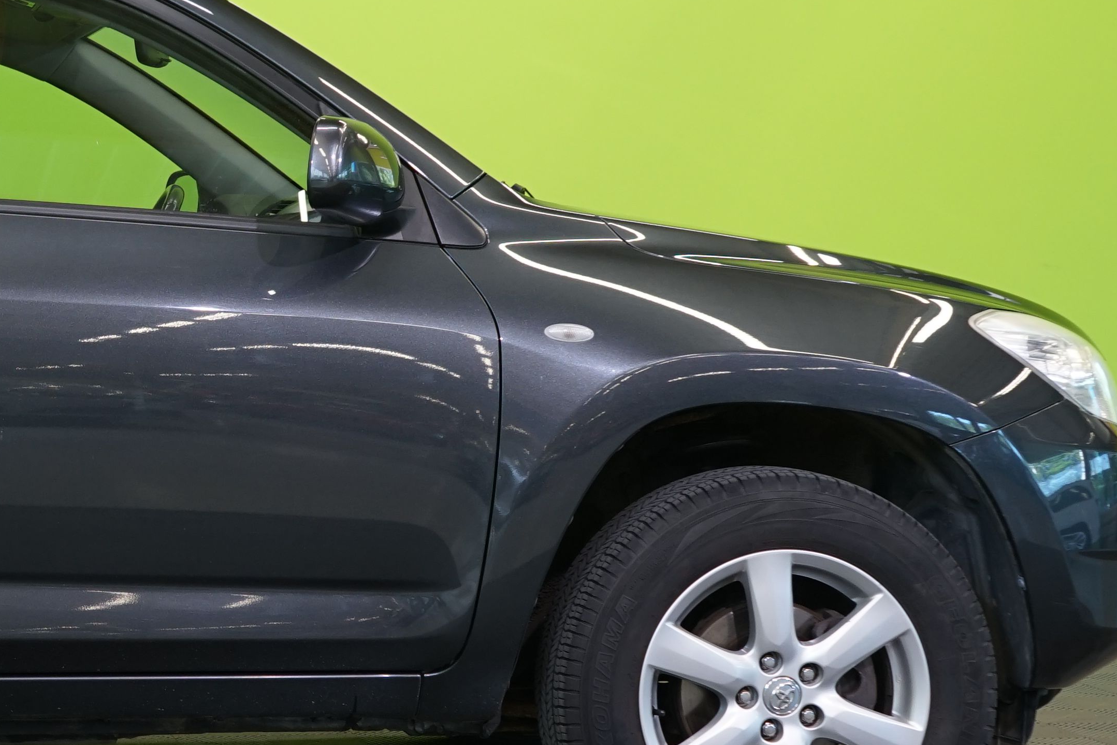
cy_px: 408
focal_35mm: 89
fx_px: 2761
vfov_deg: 15.4
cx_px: -85
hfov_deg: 21.8
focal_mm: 32
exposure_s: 1/30
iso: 500
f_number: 6.3
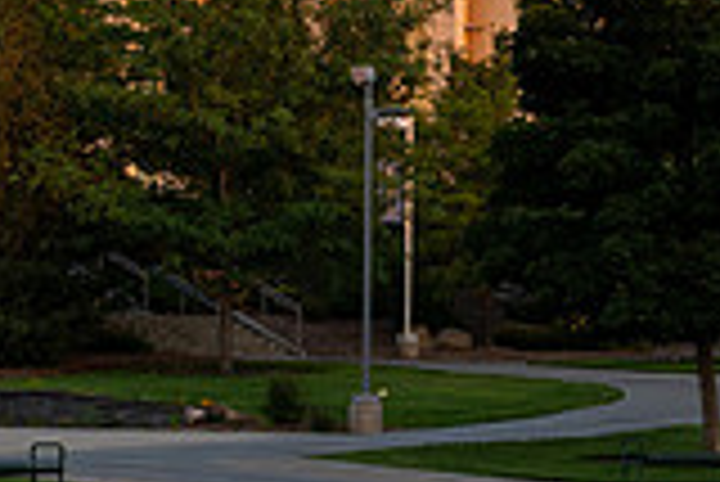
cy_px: -20
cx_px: 320
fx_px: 5425
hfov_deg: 7.6
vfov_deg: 5.1
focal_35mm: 271
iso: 800
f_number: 10
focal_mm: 70
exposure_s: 1/320
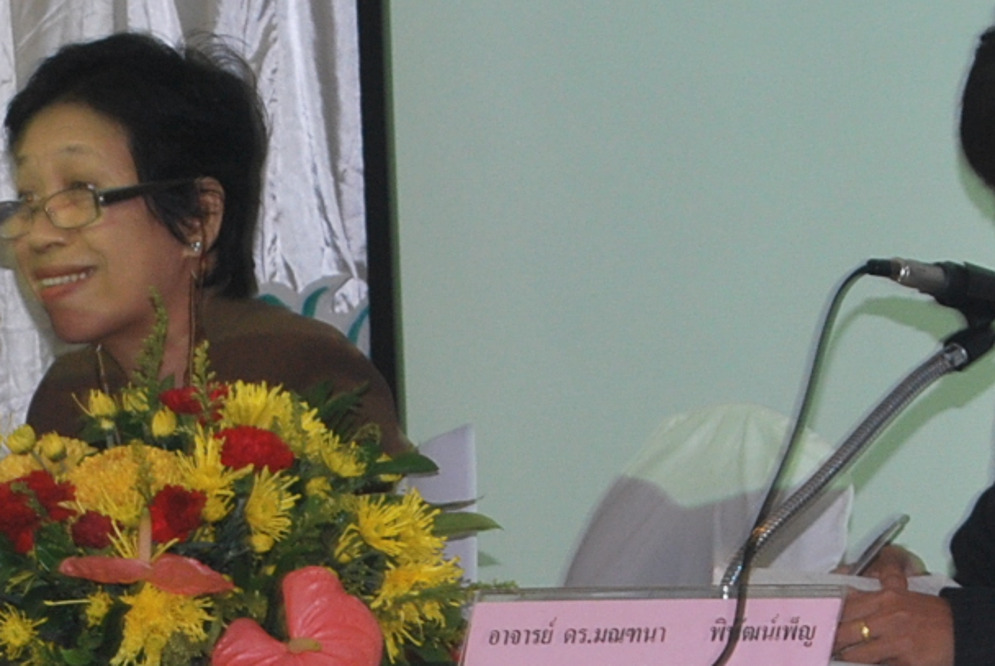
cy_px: 471
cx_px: 106
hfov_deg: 7.8
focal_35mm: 263
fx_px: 7266
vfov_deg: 5.2
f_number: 8
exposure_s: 1/15
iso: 400
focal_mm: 55
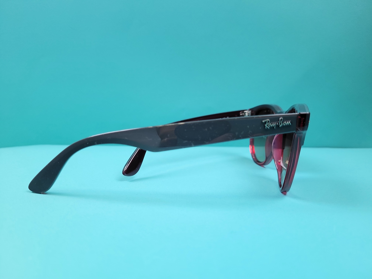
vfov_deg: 53.1
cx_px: 186
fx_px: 279
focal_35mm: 26
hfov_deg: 67.3
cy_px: 140
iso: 320
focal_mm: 5.4
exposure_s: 1/100
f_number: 1.8
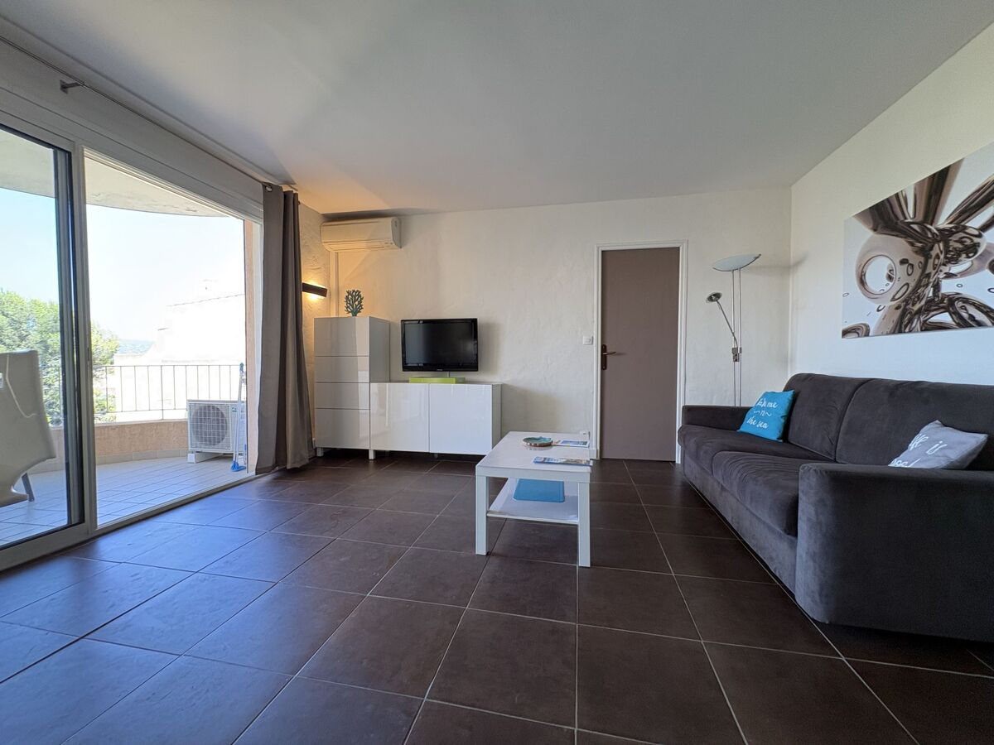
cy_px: 372
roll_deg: -0.9
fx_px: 402
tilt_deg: -2.8
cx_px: 497
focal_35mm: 14
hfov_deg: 102.1
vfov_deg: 85.7
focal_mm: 2.22
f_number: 2.2
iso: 125
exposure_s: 1/100
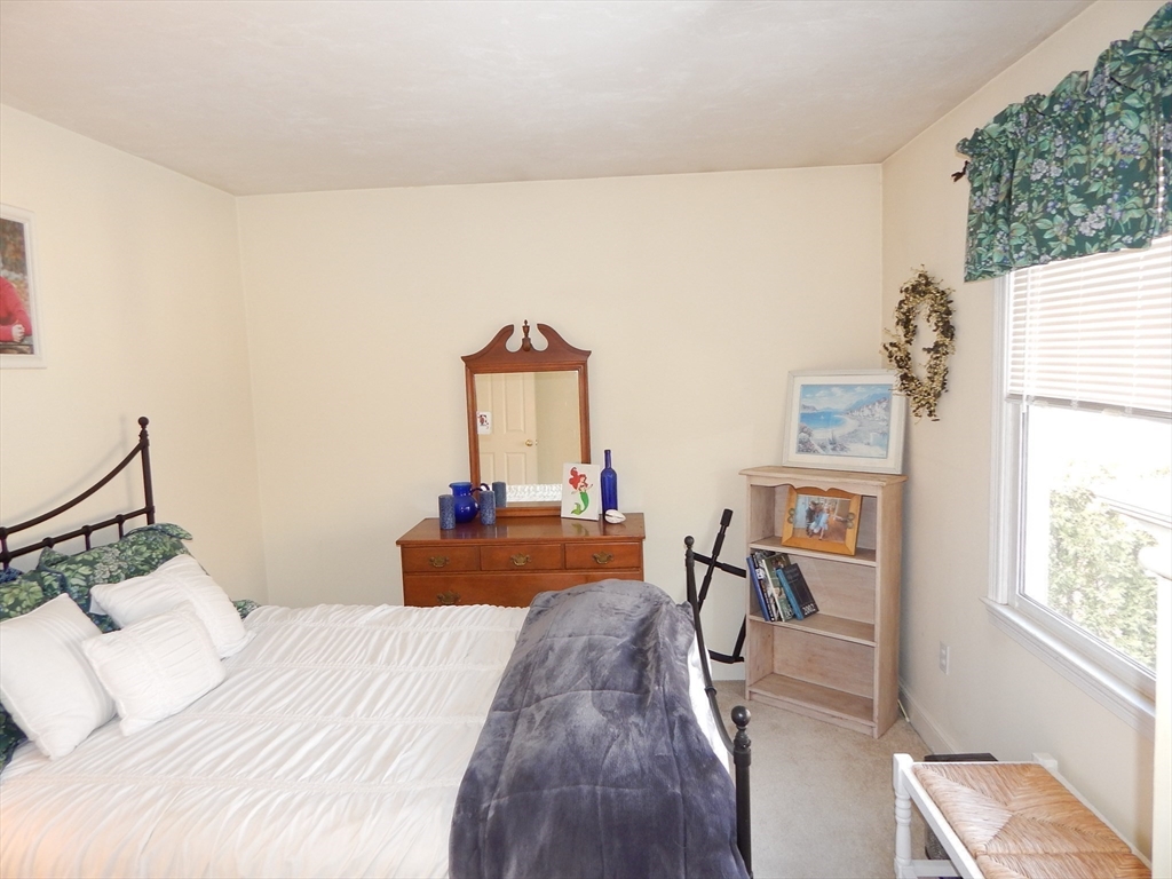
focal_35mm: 23
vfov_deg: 58.9
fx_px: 779
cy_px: 440
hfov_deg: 73.9
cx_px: 586
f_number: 3
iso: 200
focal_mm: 4
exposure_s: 1/30
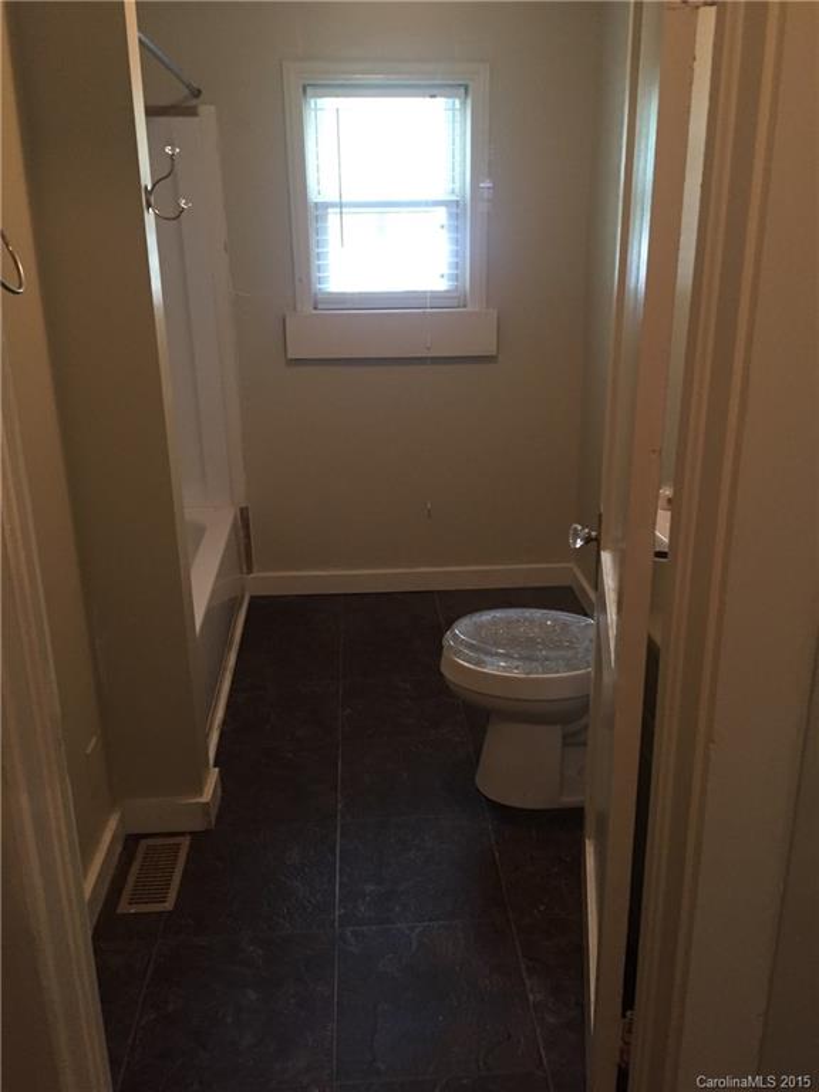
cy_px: 546
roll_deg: +1.1
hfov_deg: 48.2
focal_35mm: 29
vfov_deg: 61.7
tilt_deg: -19.3
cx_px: 410
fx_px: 915
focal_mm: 4.15
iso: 250
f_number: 2.2
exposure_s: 1/17
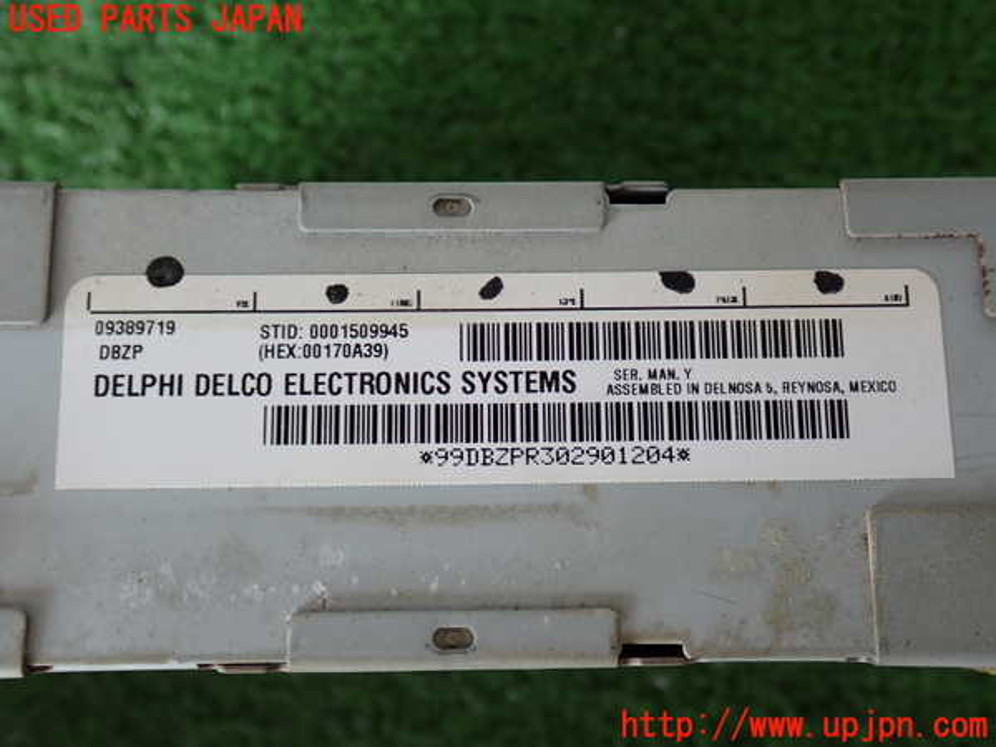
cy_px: 374
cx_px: 498
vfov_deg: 37.7
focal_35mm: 38
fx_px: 1093
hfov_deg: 49.0
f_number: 2.7
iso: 160
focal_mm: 6.83
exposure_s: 1/80
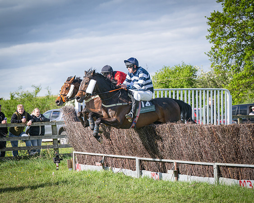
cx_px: 127
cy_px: 102
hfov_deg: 17.4
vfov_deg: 14.0
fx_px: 829
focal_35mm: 110
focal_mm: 98
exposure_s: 1/2500
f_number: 4
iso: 400
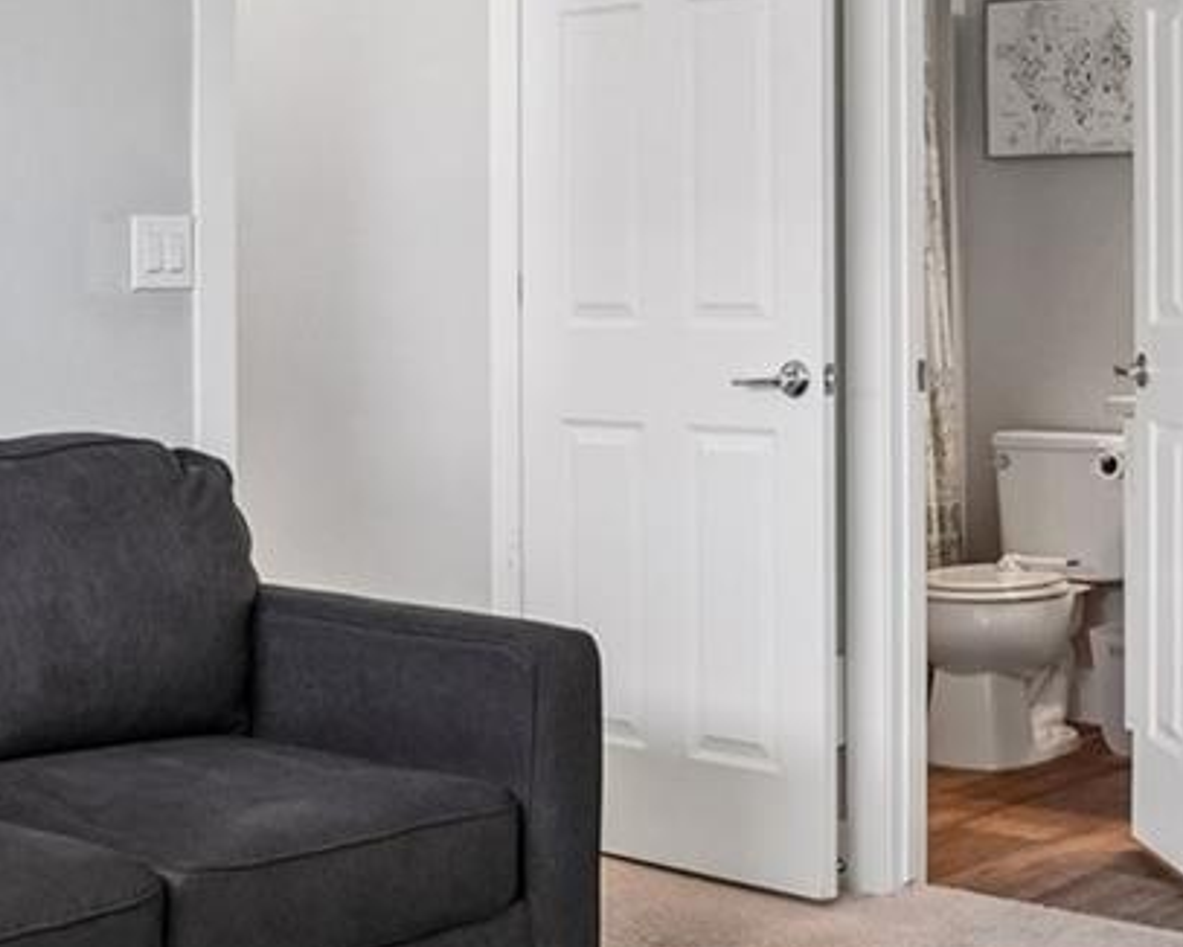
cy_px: 308
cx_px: 695
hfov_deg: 31.0
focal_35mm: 61
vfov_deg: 24.9
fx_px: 2131
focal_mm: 11
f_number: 8
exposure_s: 1/30
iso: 400
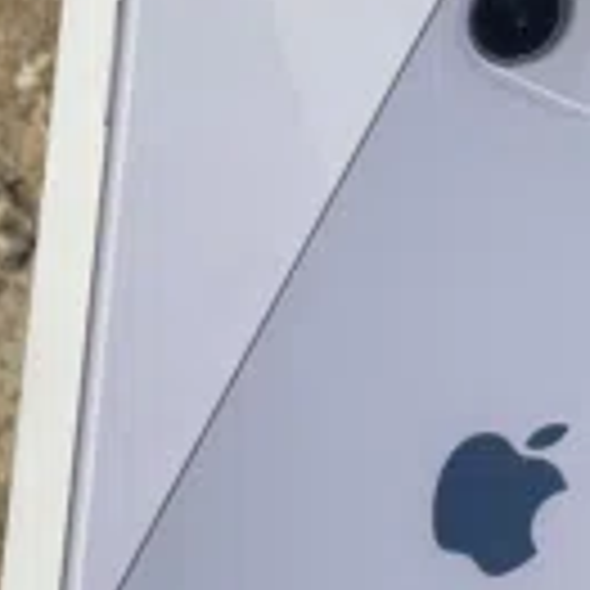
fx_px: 2700
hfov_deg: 12.4
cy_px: 414
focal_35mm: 140
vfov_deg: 12.4
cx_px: 482
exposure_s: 1/5988
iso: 25
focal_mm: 6
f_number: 2
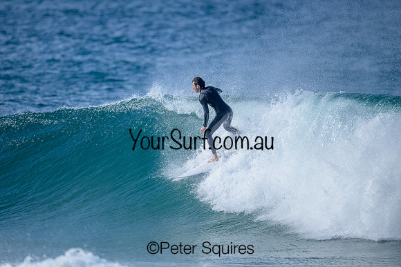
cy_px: 134
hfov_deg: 2.6
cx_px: 200
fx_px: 8913
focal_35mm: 800
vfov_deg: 1.7
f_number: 6.3
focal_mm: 800
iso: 360
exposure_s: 1/2500
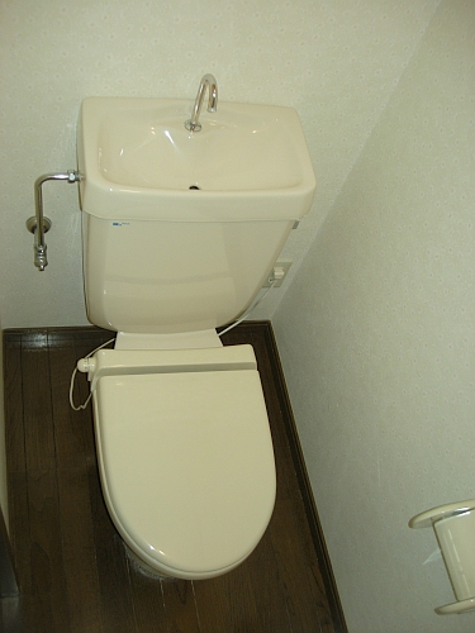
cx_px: 238
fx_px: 640
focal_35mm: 35
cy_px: 316
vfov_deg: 52.6
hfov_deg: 40.7
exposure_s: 1/37.4
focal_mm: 5.7
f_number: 2.8
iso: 64
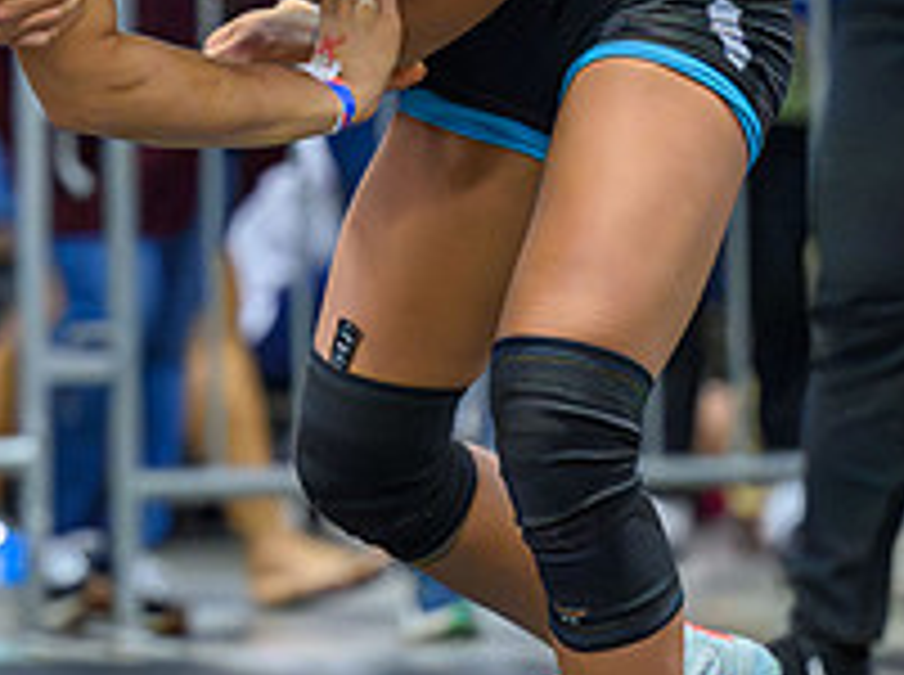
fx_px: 9828
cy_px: 45
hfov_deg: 5.3
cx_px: 141
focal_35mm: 377
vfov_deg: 3.9
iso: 20000
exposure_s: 1/640
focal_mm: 125
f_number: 2.8
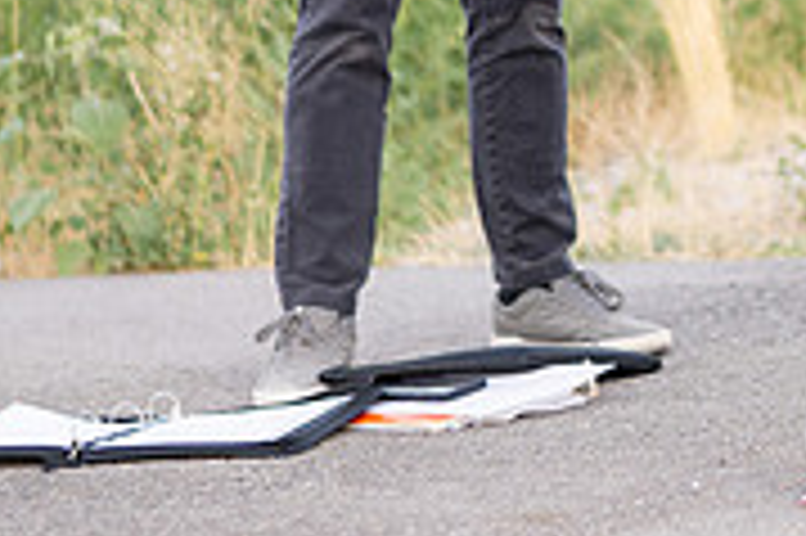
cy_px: -245
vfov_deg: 8.3
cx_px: 788
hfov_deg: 12.6
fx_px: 3624
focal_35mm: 162
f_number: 1.8
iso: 200
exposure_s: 1/640
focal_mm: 50
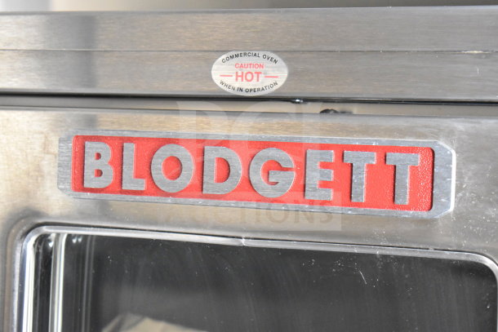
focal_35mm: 82
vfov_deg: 16.6
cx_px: 249
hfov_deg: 24.6
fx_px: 1141
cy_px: 166
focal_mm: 55
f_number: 5.6
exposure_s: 1/100
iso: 7200
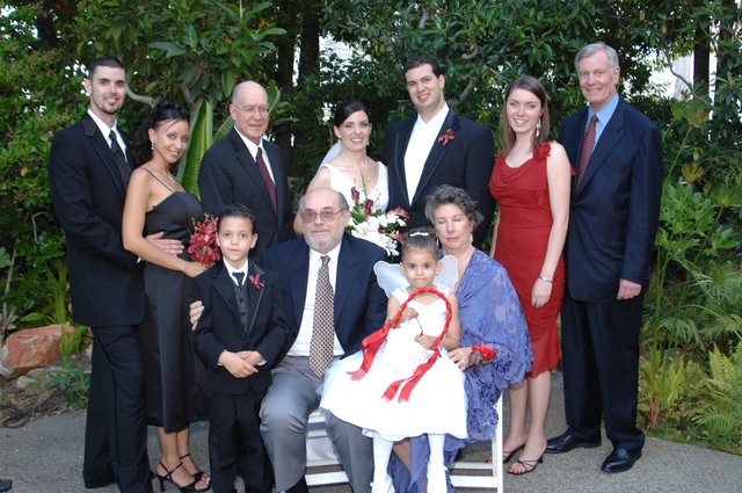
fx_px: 865
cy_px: 246
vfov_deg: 31.8
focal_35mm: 42
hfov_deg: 46.5
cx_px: 371
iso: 400
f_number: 5.6
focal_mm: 28
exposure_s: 1/50
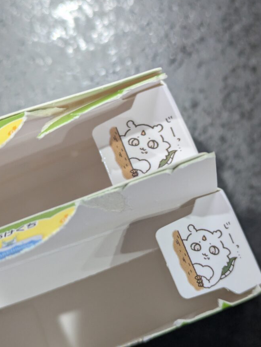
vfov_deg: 32.1
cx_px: 133
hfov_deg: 24.5
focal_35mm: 60
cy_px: 194
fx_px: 602
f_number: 1.89
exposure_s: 1/50
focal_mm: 5.43
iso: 299
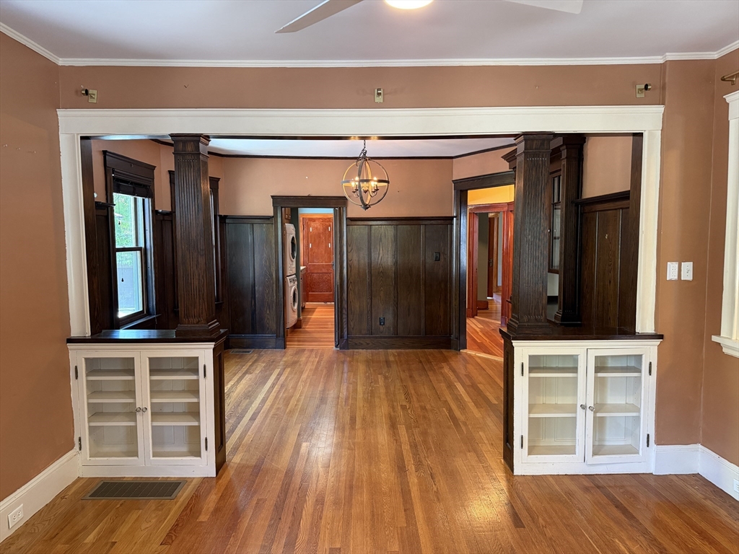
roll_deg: +0.4
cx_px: 370
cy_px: 277
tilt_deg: -4.6
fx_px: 512
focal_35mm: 24
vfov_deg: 56.8
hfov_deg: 71.6
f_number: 1.78
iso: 400
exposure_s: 1/60
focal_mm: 6.76
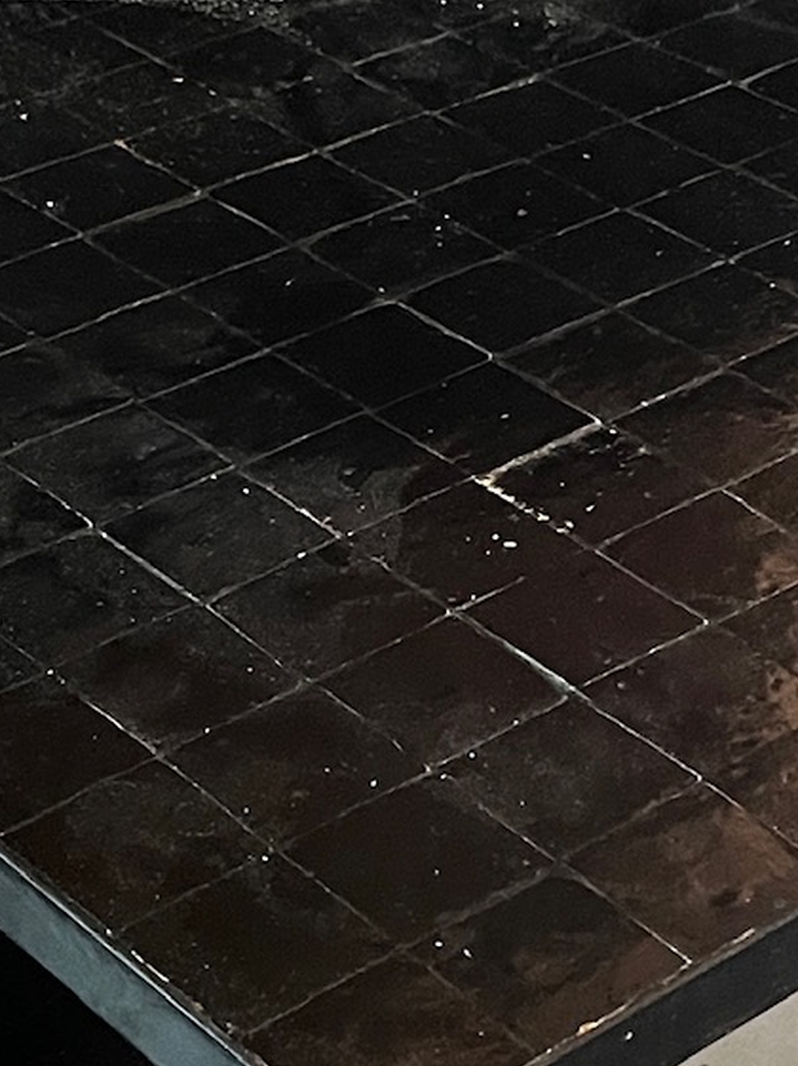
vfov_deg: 20.3
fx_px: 2923
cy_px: 912
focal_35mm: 95
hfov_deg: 15.5
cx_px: 505
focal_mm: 5.1
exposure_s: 1/30
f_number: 1.6
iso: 800
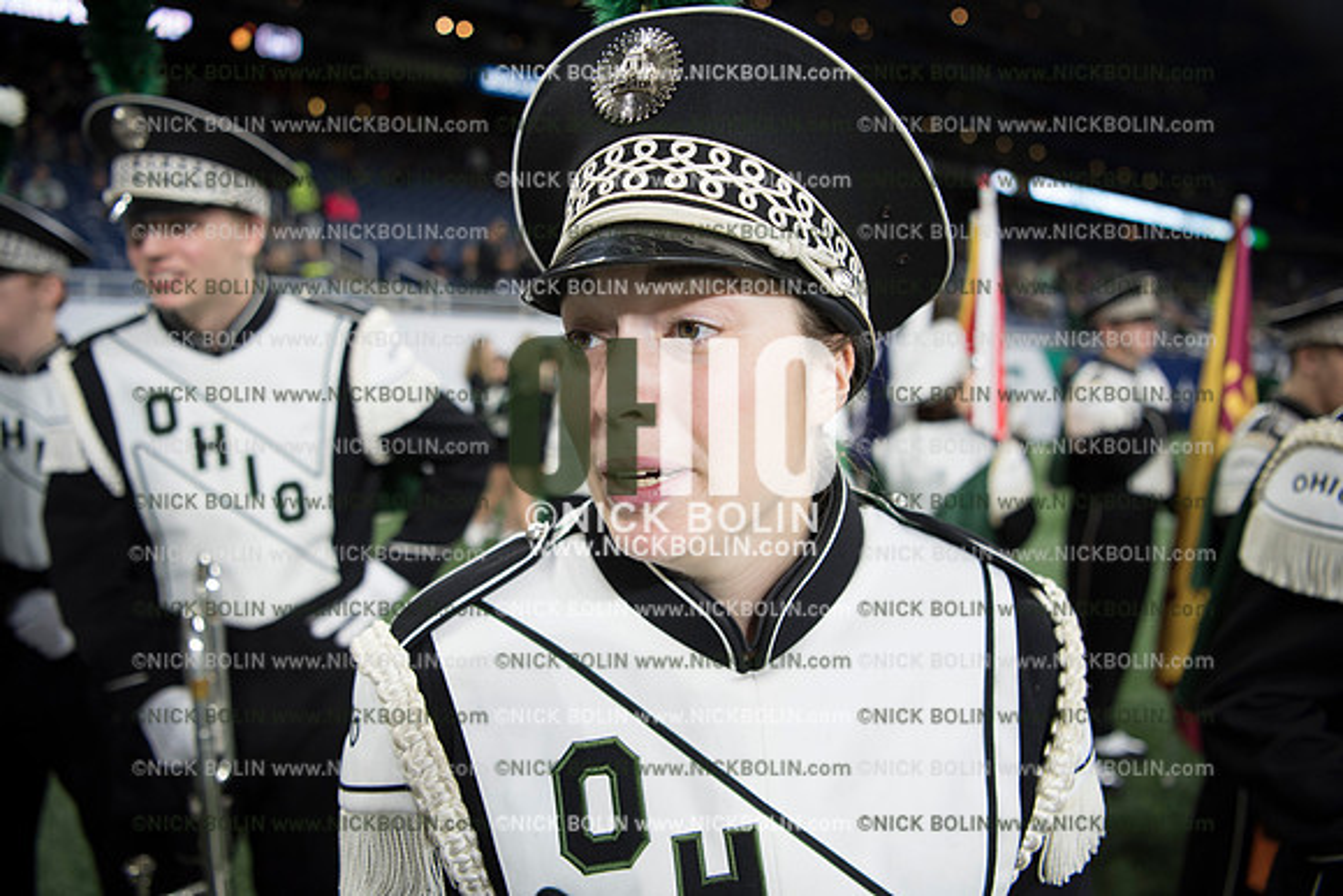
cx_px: 672
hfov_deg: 73.7
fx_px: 896
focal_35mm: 24
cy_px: 448
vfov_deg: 53.2
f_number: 2.8
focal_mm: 24
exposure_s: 1/800
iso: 1250
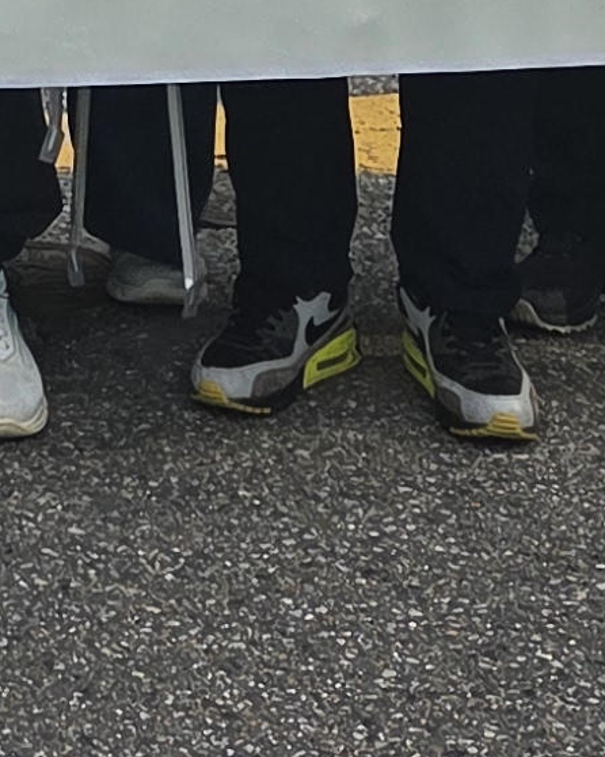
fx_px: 3605
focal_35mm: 161
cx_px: -815
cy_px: -1077
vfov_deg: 10.3
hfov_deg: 8.8
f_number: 1.8
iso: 80
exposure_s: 1/2252
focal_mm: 5.4
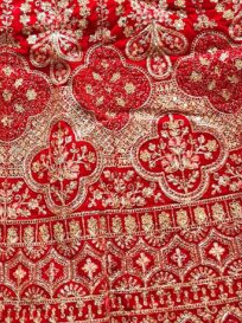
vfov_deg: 21.3
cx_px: 51
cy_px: 3
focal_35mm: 89
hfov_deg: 16.4
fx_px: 832
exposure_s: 1/120
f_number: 1.8
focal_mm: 5.4
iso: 200
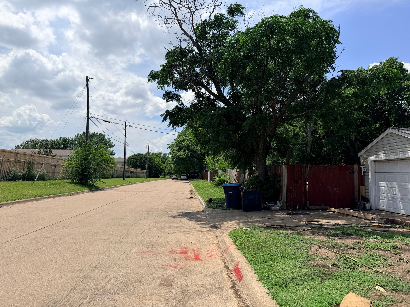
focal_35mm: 24
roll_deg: +0.2
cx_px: 205
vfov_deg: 56.8
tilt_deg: +2.2
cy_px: 154
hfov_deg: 71.6
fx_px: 284
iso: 80
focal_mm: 6.76
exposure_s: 1/9091
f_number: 1.78
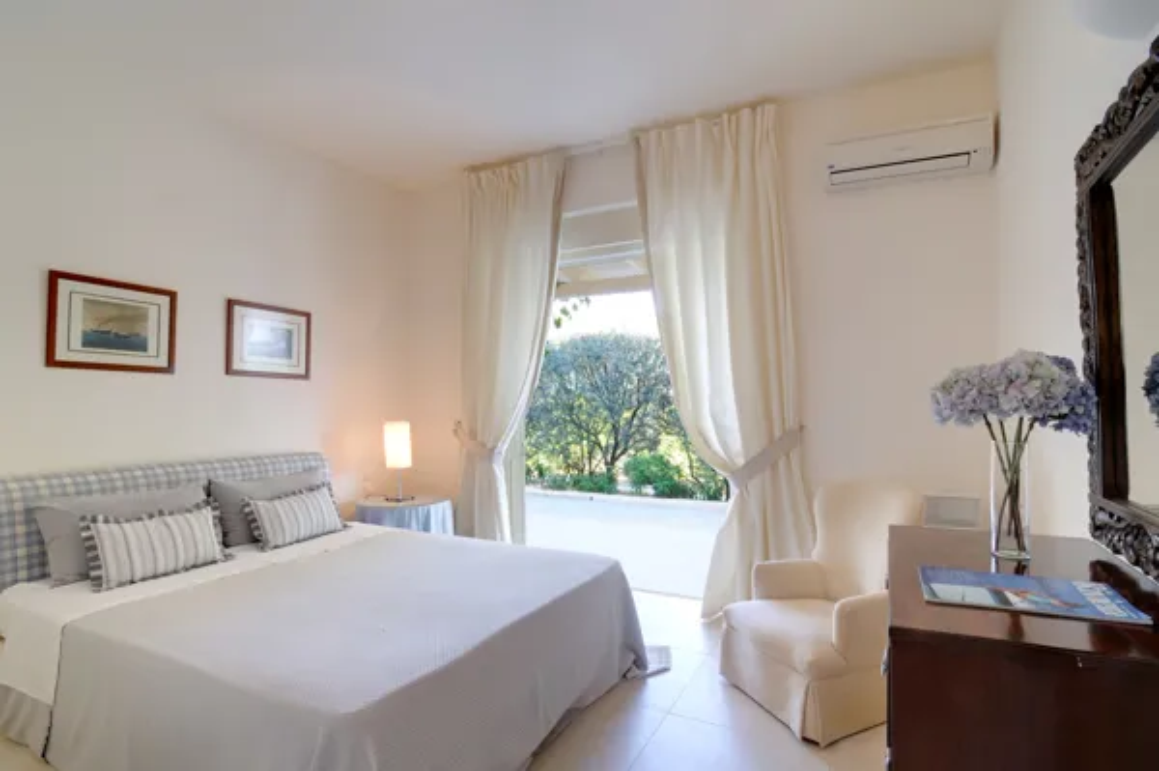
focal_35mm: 17
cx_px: 580
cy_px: 386
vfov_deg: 69.6
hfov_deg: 92.5
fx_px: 555
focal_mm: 11.5
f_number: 18
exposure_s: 3
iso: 200
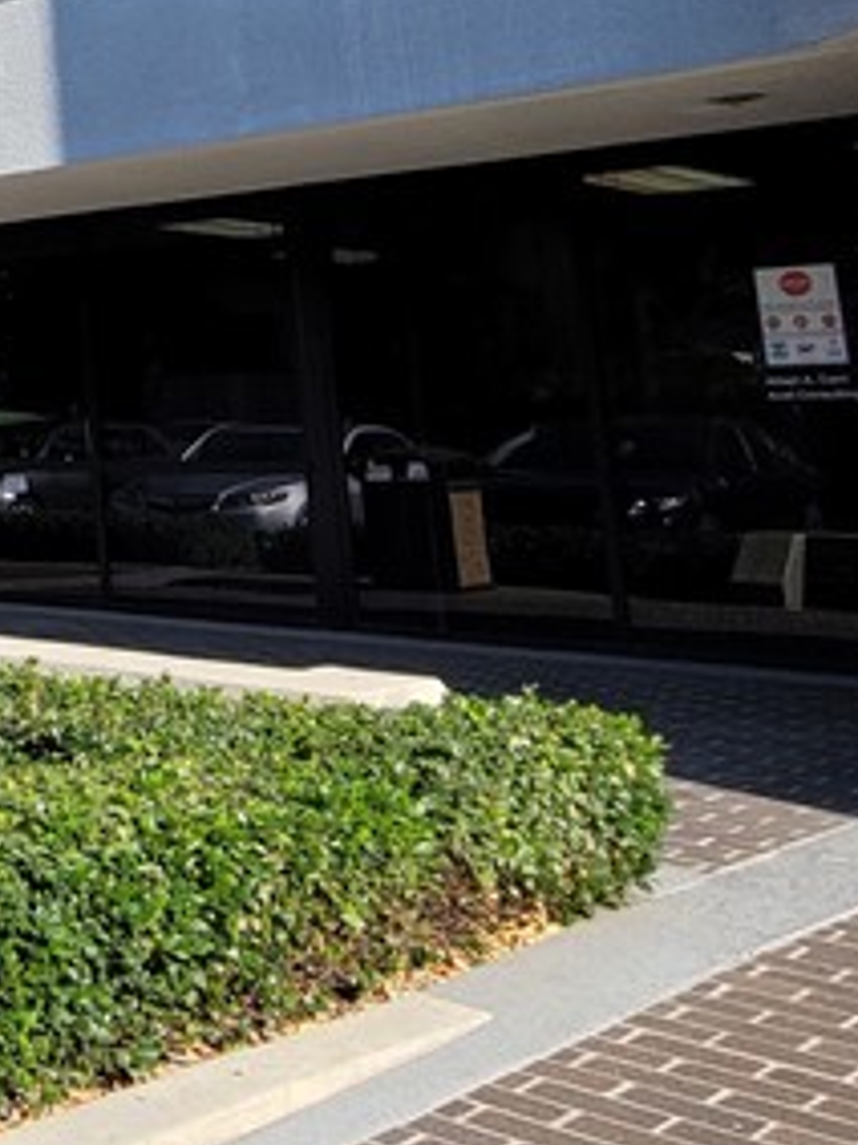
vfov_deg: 38.3
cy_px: 170
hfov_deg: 20.4
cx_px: -733
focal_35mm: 47
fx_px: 1554
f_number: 2.2
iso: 64
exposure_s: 1/1218
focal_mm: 2.2
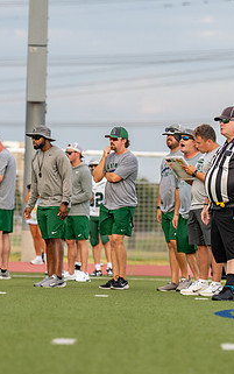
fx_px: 3495
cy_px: 210
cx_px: 154
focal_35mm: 343
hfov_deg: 3.8
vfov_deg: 6.1
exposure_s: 1/2000
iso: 500
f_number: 2.8
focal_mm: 150
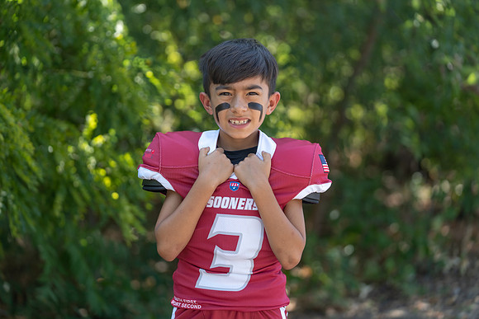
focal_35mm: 102
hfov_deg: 20.0
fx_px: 1357
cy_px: 160
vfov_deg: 13.4
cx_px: 240
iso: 100
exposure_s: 1/320
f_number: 2.8
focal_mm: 102
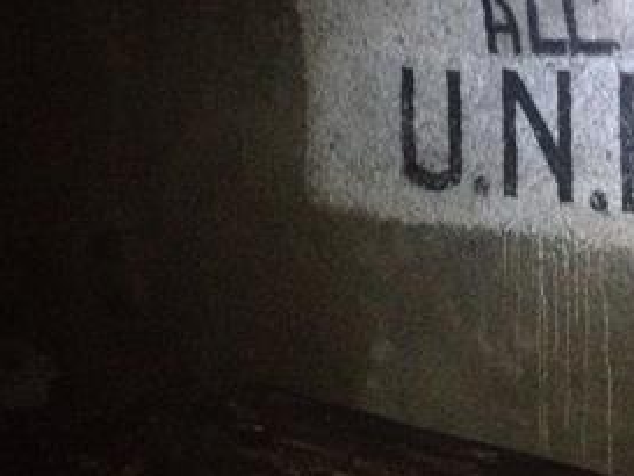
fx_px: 1411
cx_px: 581
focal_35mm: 77
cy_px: 74
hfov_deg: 24.5
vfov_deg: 18.9
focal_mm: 4.28
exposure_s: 1/16
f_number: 2.4
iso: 800
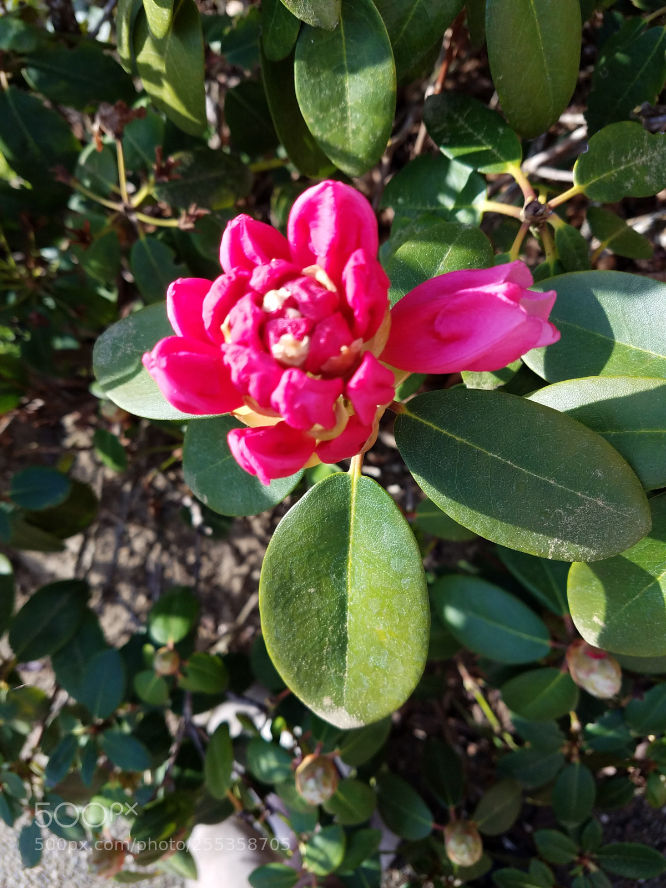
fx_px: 667
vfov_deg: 67.3
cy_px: 444
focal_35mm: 26
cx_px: 333
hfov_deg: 53.1
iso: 50
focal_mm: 4.2
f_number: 1.7
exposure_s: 1/443
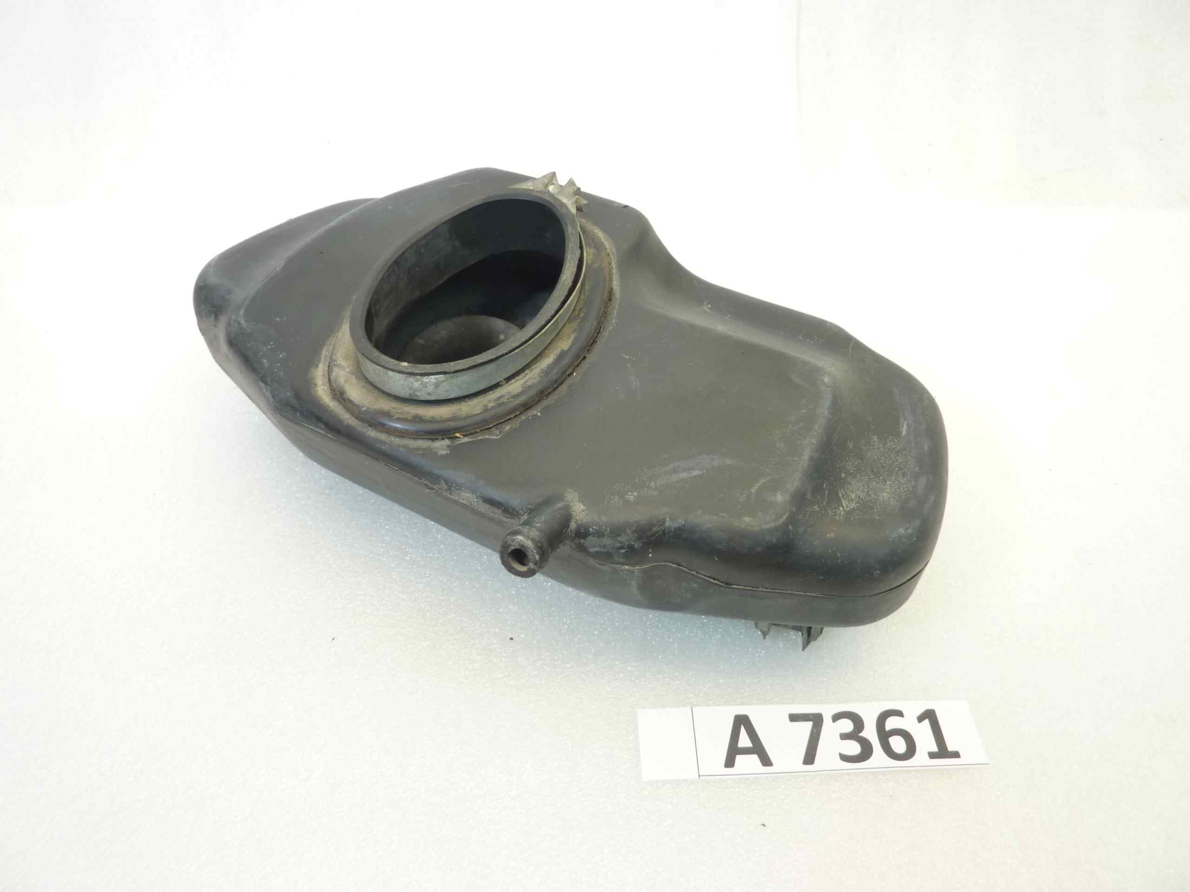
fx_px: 859
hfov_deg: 69.4
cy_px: 446
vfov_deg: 54.9
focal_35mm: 25
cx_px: 595
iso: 125
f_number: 3.3
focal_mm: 4.1
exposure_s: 1/15
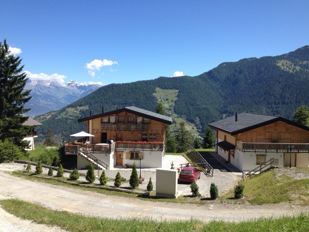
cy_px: 116
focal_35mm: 35
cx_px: 154
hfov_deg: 52.6
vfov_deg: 40.7
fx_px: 312
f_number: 2.4
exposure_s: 1/1314
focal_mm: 4.28
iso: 50
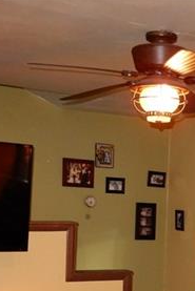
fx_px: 584
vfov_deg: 26.1
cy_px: 311
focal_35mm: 72
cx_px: 172
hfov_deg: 18.7
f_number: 3.4
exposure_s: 1/30
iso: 400
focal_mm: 4.3
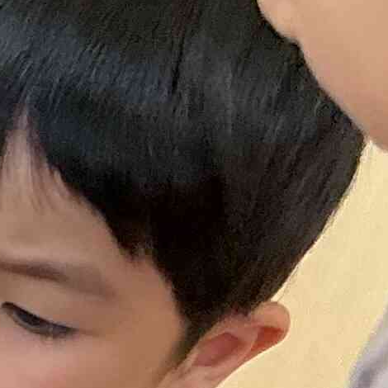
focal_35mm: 220
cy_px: 638
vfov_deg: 7.8
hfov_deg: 7.3
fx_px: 2790
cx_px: -621
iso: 80
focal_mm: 3
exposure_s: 1/60
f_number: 1.8
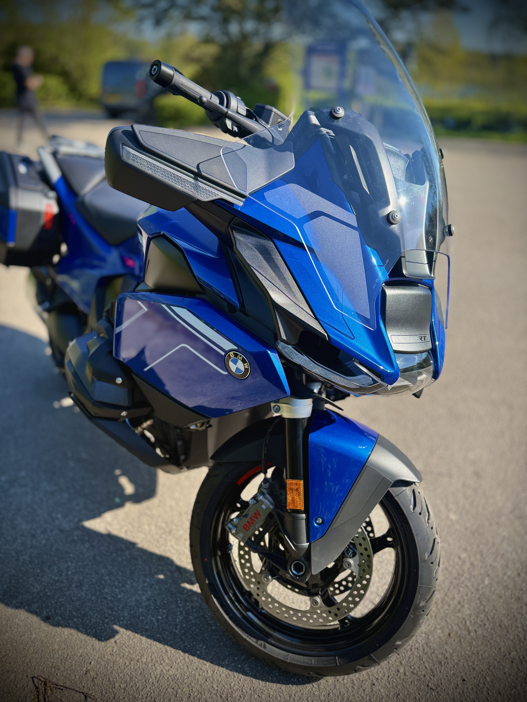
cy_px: 351
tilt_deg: -28.8
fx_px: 487
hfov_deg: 56.8
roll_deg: -1.1
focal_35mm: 24
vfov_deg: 71.6
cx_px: 264
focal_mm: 6.76
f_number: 1.78
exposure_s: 1/1410
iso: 100
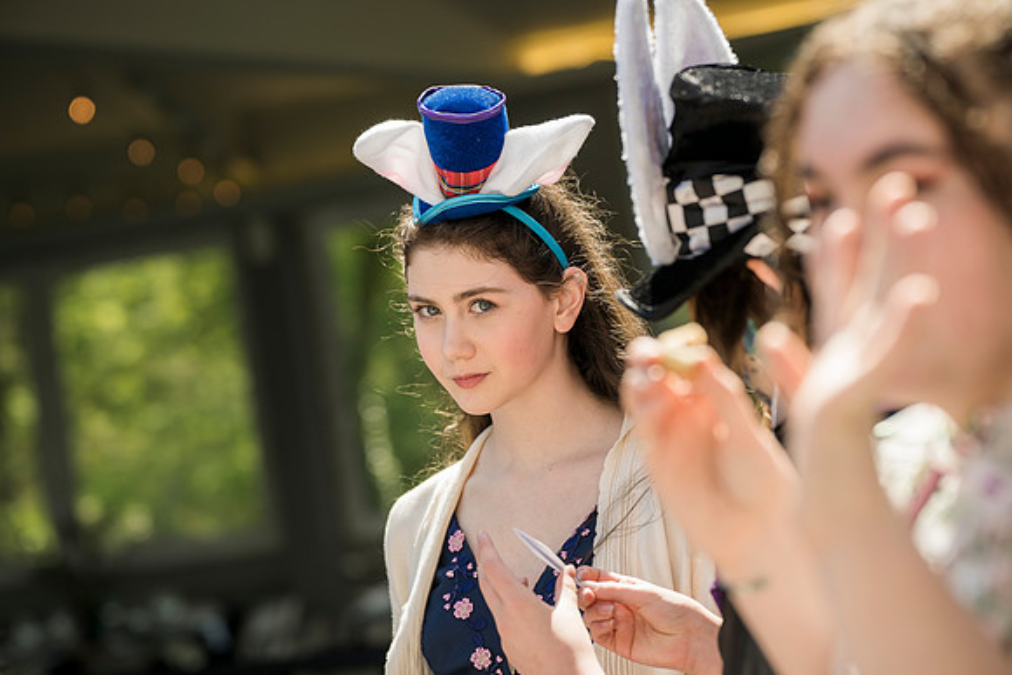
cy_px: 338
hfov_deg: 21.0
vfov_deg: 14.1
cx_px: 506
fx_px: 2727
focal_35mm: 97
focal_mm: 97
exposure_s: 1/640
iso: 100
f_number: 3.5
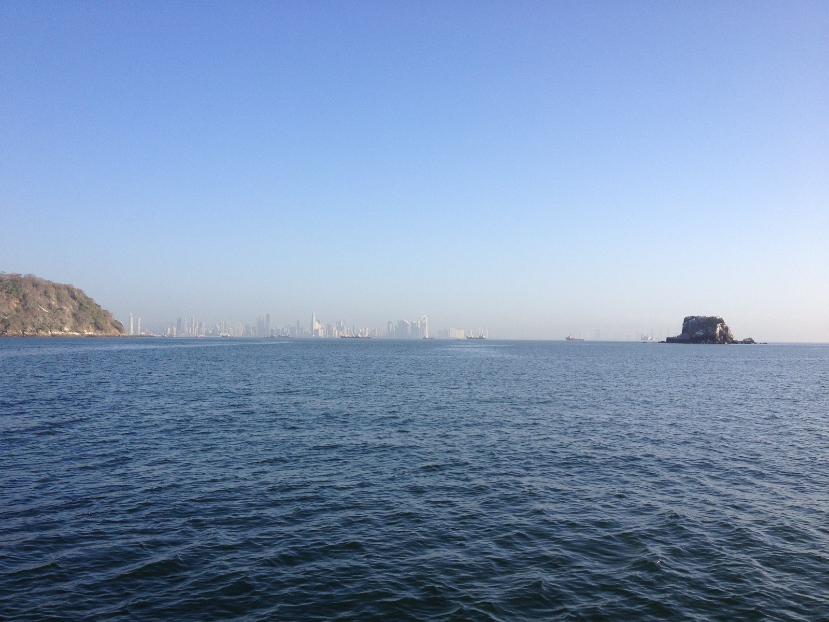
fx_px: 838
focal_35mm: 35
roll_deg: -1.4
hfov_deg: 52.6
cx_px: 414
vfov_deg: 40.7
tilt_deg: -0.5
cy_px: 311
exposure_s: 1/1493
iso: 50
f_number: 2.4
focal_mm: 4.28
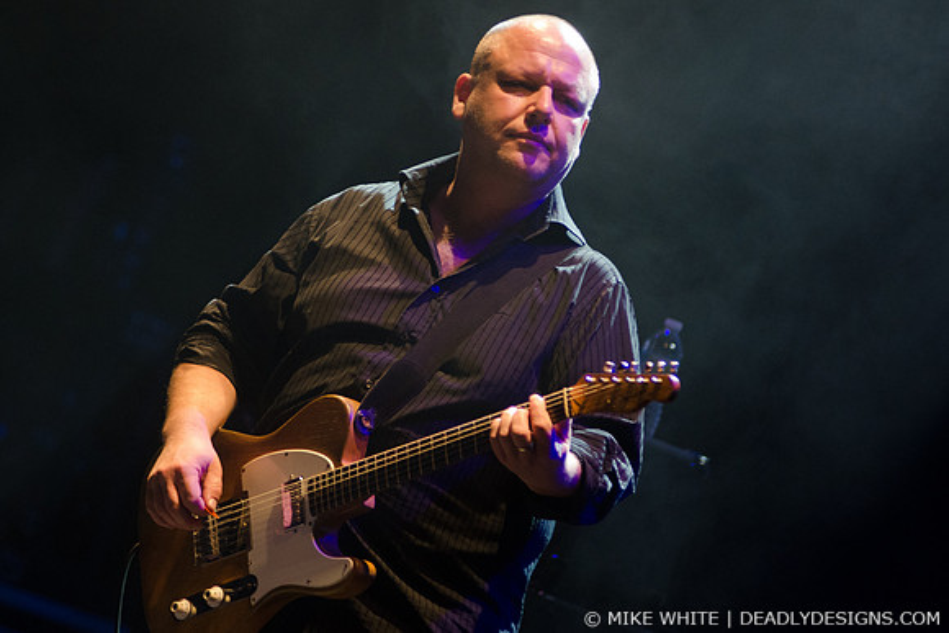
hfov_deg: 8.6
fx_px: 6328
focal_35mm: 240
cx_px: 474
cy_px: 316
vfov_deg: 5.7
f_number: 3.5
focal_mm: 160
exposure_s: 1/320
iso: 1600
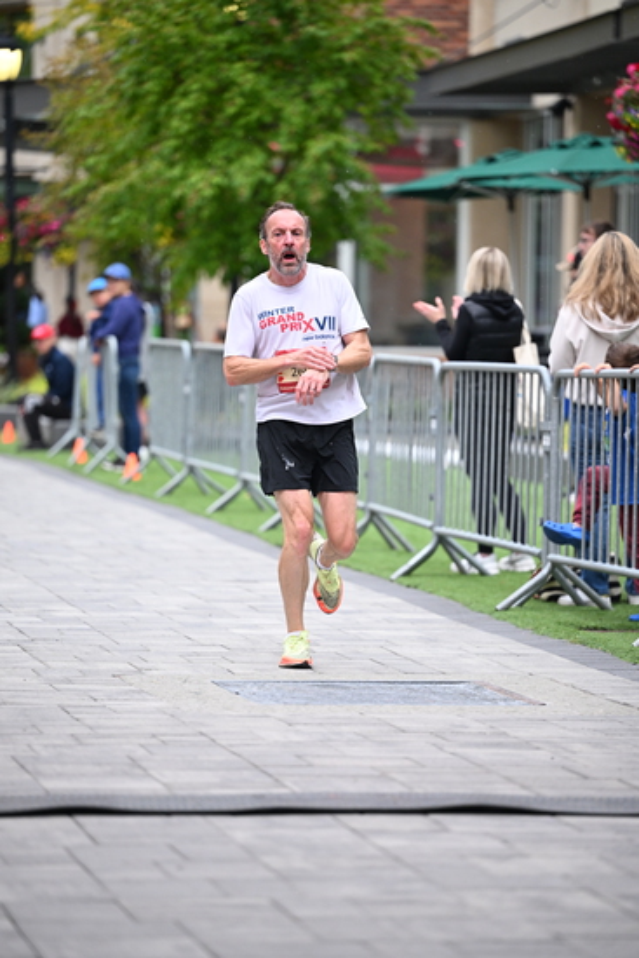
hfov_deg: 8.9
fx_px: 4124
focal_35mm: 155
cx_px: 320
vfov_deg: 13.2
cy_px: 479
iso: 1250
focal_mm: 155
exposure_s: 1/1250
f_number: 2.8
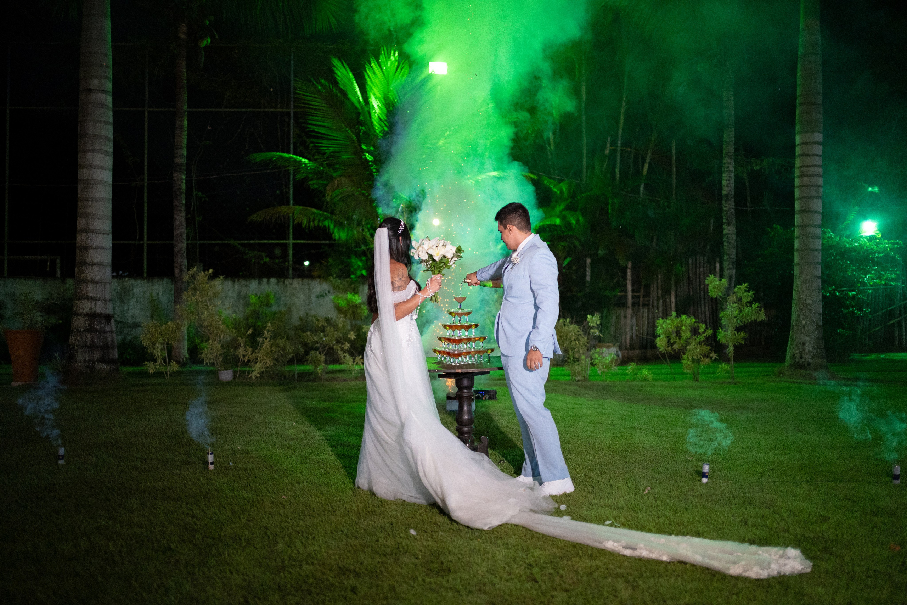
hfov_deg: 54.4
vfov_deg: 37.9
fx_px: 882
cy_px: 302
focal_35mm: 35
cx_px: 454
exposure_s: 1/640
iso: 4000
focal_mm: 35
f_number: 1.4
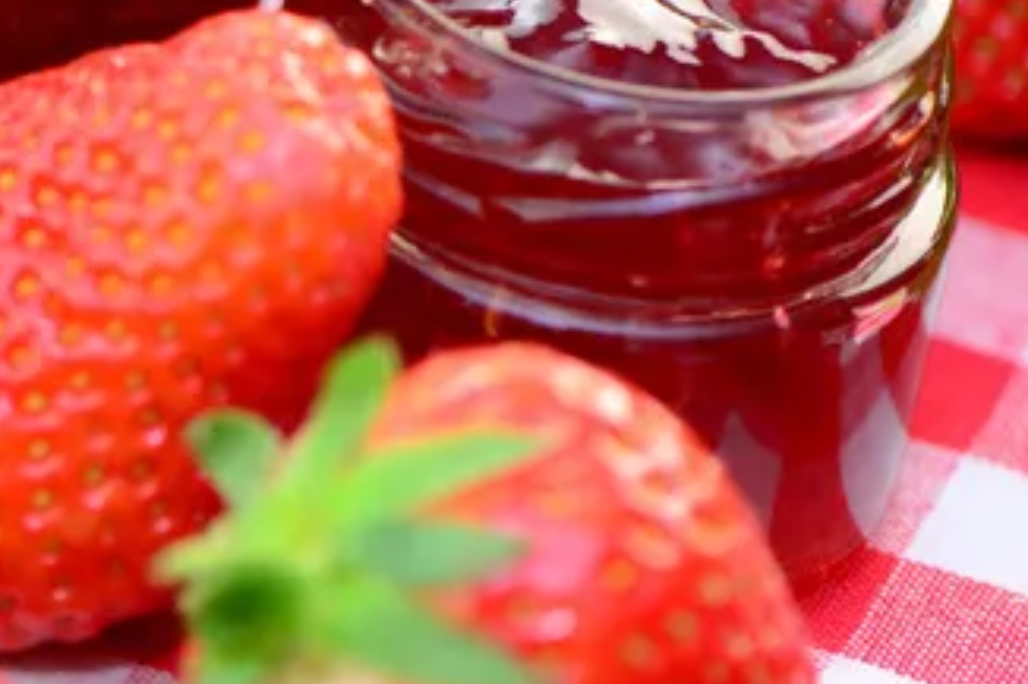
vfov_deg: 4.1
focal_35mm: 330
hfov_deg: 6.2
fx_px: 9418
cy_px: -345
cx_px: -489
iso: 100
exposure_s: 1/60
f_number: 5
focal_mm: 105
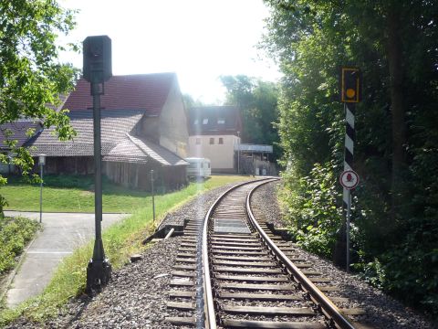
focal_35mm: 41
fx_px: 519
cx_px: 219
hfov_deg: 45.8
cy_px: 164
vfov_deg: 35.1
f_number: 4
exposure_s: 1/320
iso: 100
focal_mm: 5.2
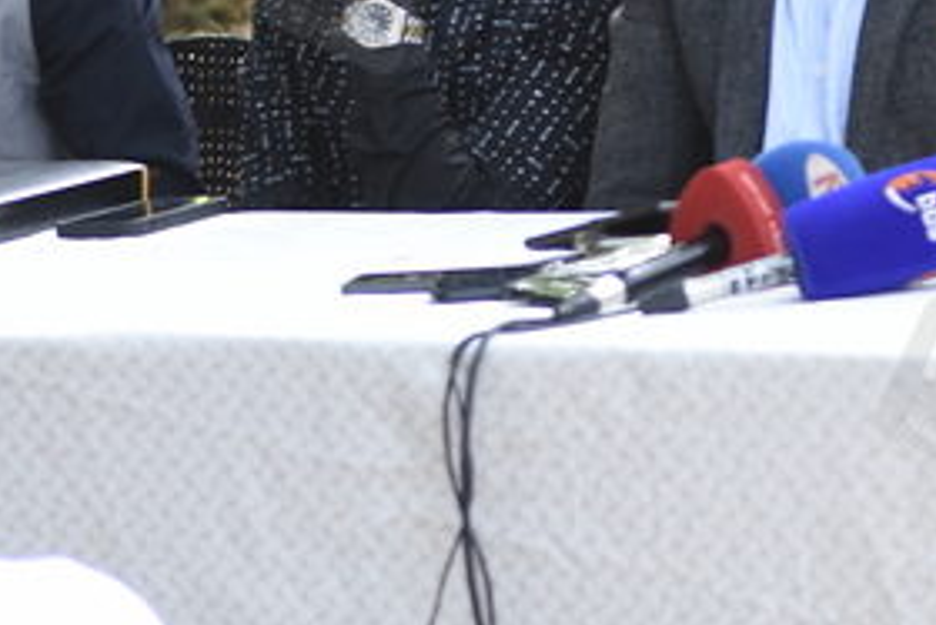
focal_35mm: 337
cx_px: 876
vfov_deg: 4.1
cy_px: -154
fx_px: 8766
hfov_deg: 6.1
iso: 400
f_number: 2.8
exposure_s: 1/320
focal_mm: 70
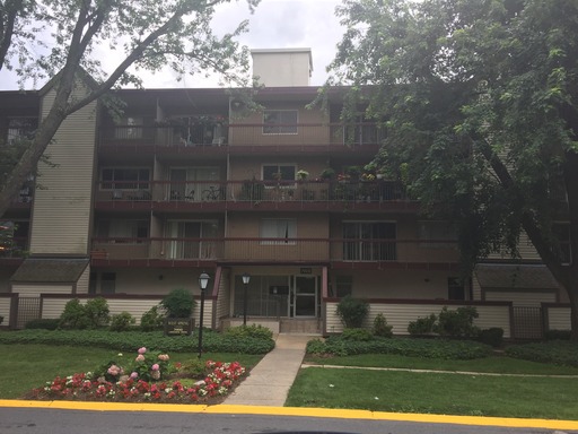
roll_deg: -0.8
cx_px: 289
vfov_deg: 48.2
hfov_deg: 61.7
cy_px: 217
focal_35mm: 29
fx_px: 484
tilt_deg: +8.2
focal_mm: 4.15
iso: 32
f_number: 2.2
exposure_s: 1/476
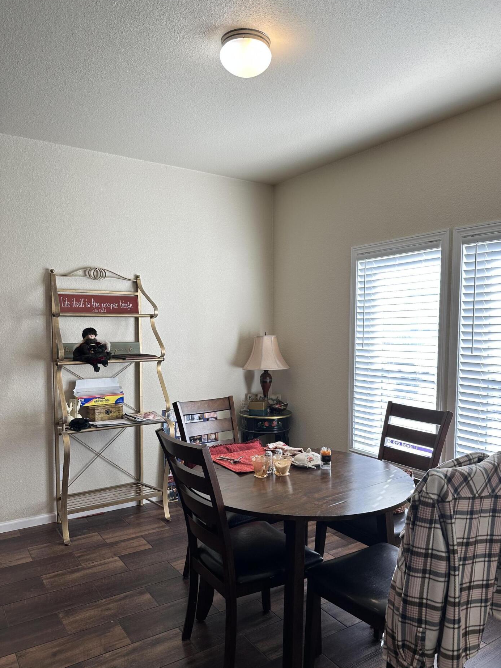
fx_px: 502
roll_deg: -0.6
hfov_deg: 53.0
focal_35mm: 26
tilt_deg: -3.3
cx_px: 271
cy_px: 357
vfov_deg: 67.2
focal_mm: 6.86
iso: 64
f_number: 1.78
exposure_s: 1/120
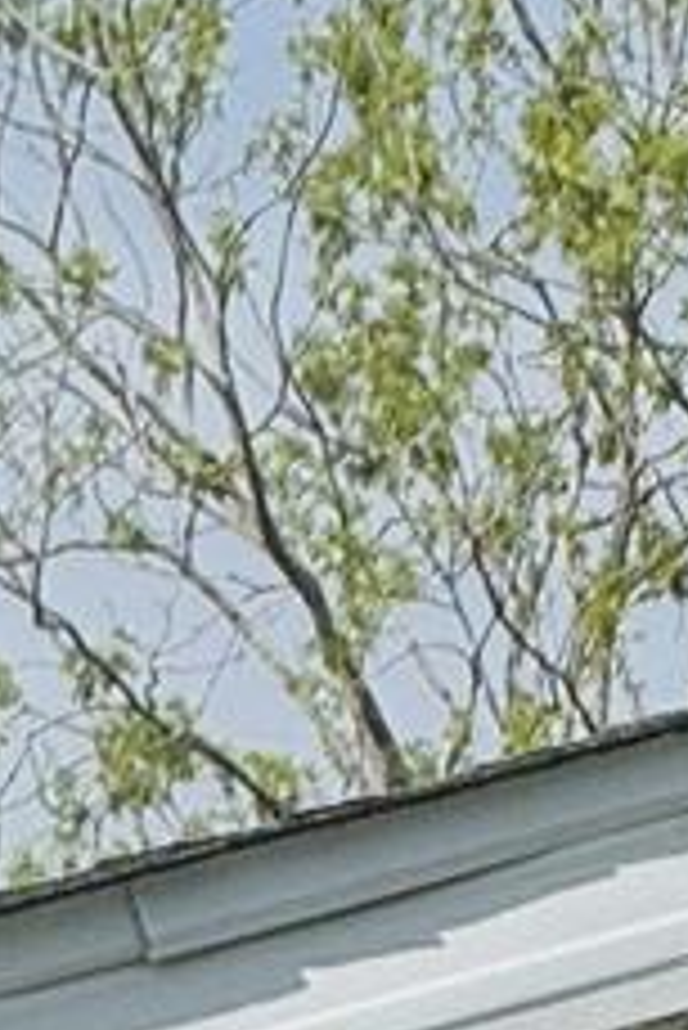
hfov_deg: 1.6
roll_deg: +1.1
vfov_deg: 2.4
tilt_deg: +0.8
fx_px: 23956
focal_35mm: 837
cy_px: 3414
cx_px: 1713
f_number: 2.8
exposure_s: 1/2525
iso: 50
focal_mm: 15.66
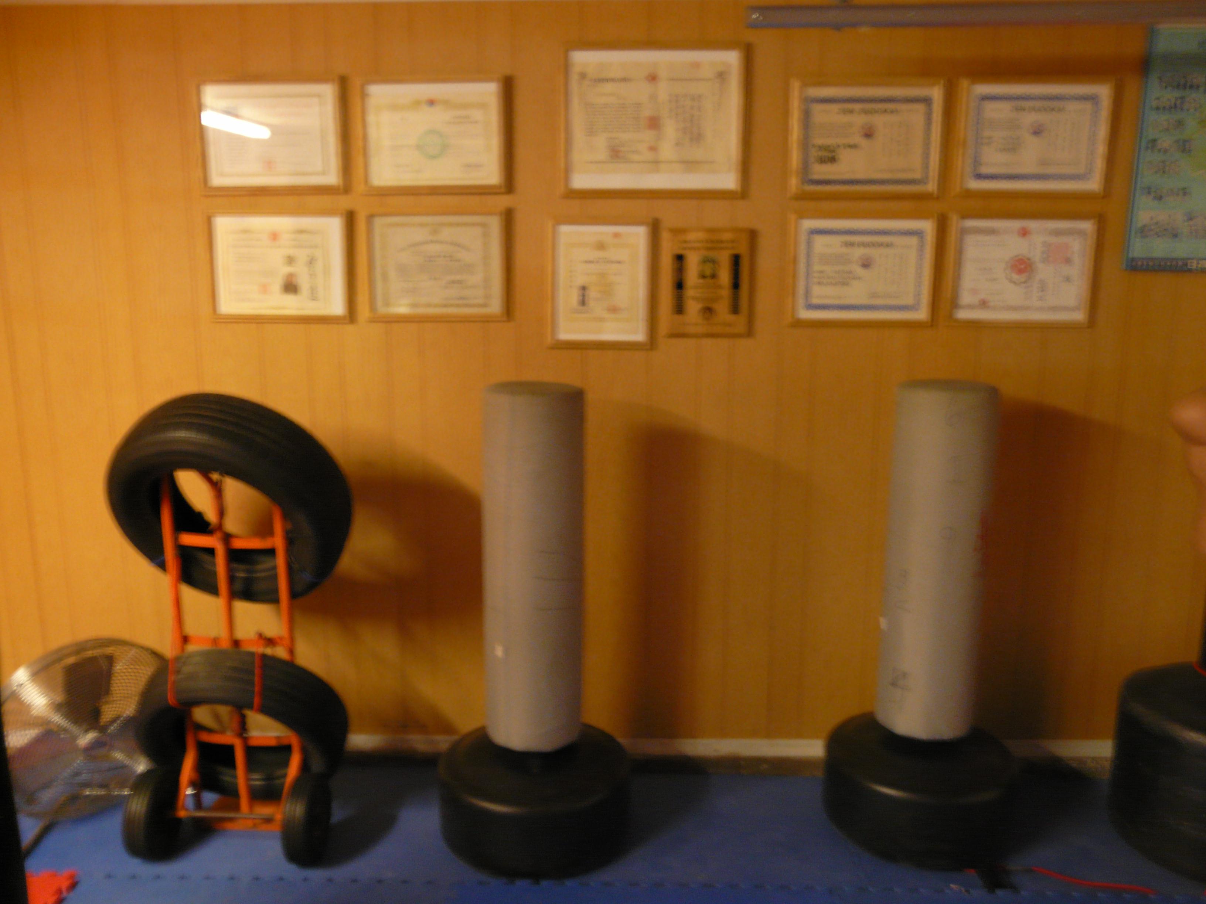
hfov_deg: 63.4
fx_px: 976
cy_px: 452
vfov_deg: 49.7
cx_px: 603
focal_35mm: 28
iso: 200
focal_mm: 4.6
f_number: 2.8
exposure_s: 1/3.2
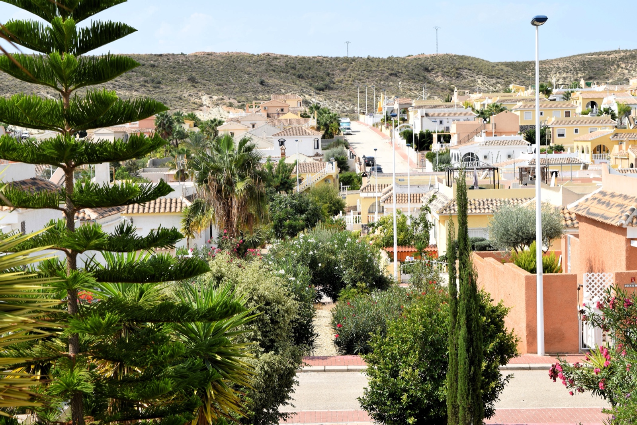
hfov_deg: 24.6
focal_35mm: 82
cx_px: 318
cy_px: 212
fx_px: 1459
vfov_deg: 16.5
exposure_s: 1/400
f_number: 10
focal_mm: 55
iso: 200
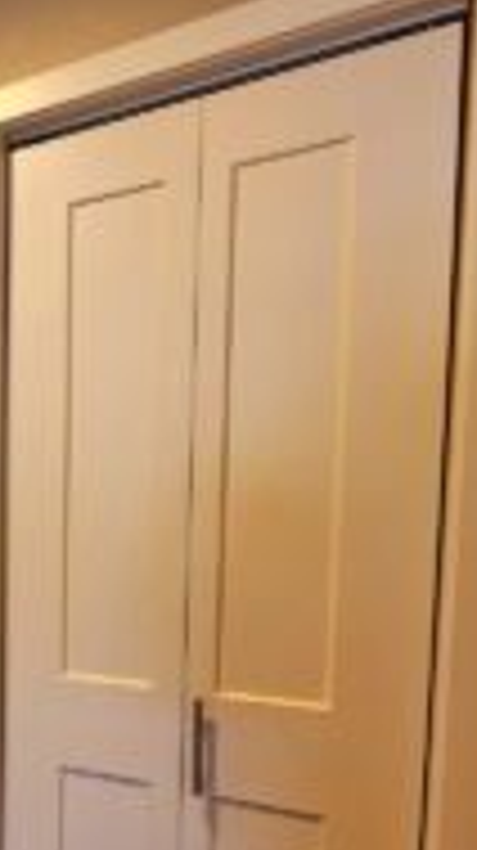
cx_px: -364
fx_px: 676
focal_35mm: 30
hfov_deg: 22.9
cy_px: 553
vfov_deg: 63.0
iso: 250
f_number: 2.2
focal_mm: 2.2
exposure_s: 1/60.2
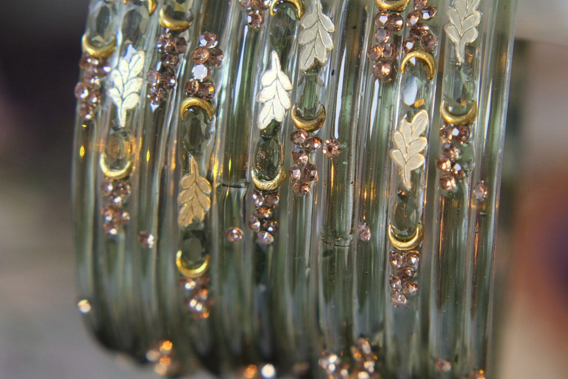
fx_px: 1609
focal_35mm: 102
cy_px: 170
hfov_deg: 20.0
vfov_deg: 13.4
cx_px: 321
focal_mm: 33
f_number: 3.2
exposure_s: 1/125
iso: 640
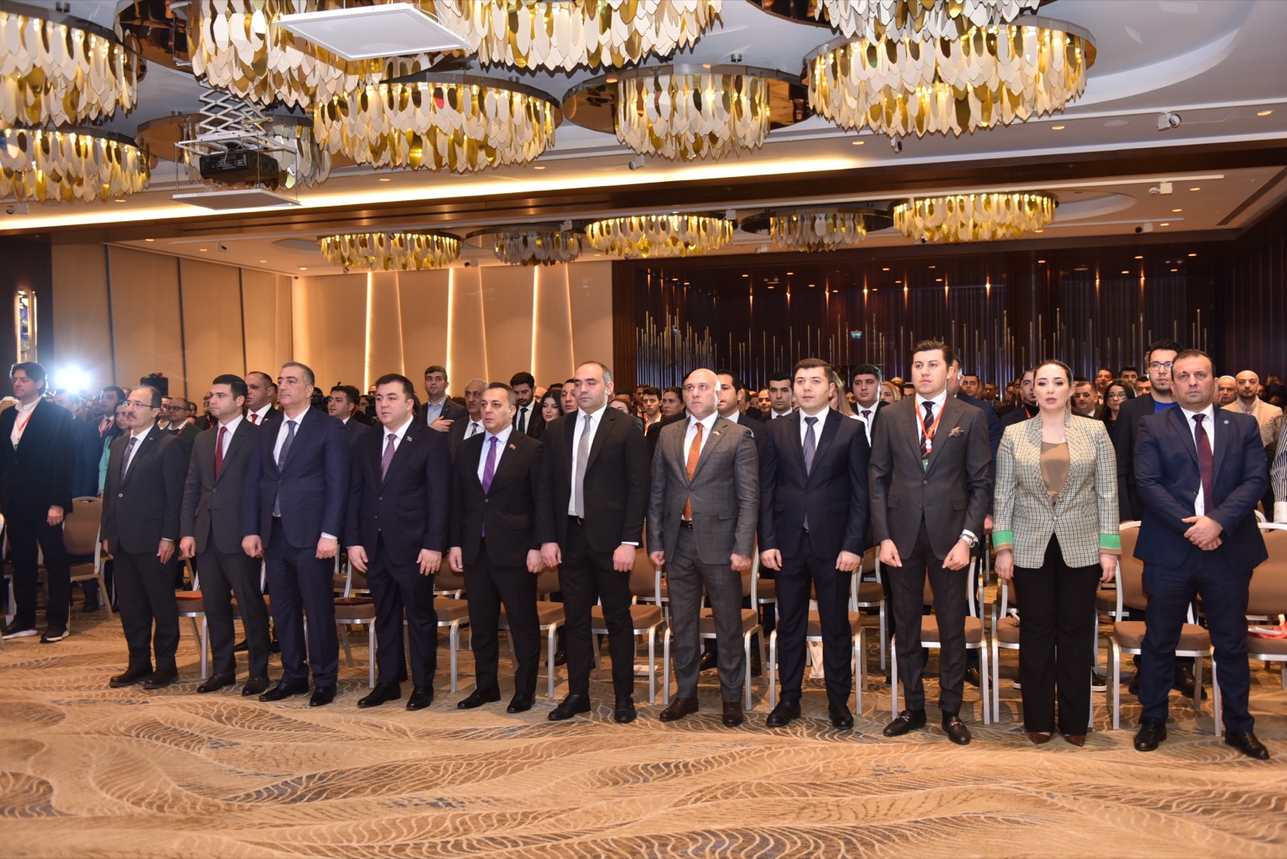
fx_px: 1216
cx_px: 644
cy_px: 430
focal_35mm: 34
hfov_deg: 55.8
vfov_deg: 38.9
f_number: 3.2
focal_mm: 34
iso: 500
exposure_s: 1/100
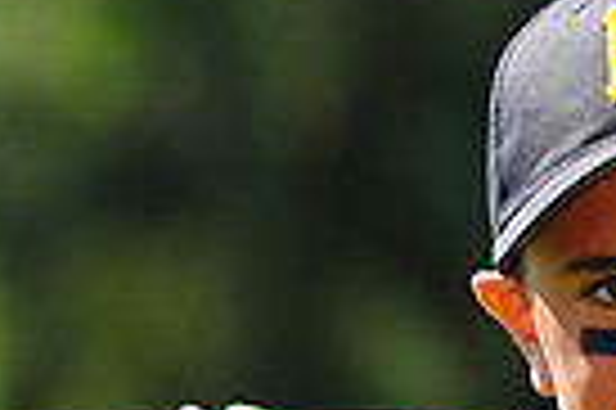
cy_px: 550
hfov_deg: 2.7
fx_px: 13057
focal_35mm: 764
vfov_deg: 1.8
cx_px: 764
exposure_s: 1/800
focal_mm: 180
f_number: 4.5
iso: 200
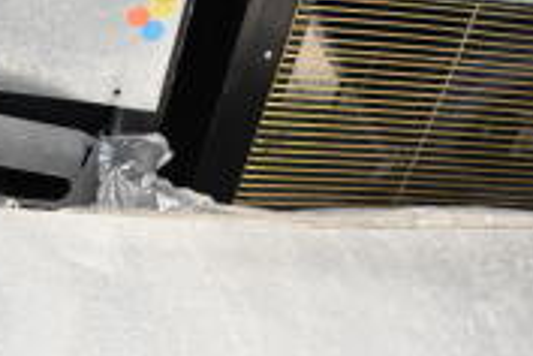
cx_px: 151
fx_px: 1610
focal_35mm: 109
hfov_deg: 18.7
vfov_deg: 12.2
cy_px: 466
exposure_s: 1/30
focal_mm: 21
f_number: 3.8
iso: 1800
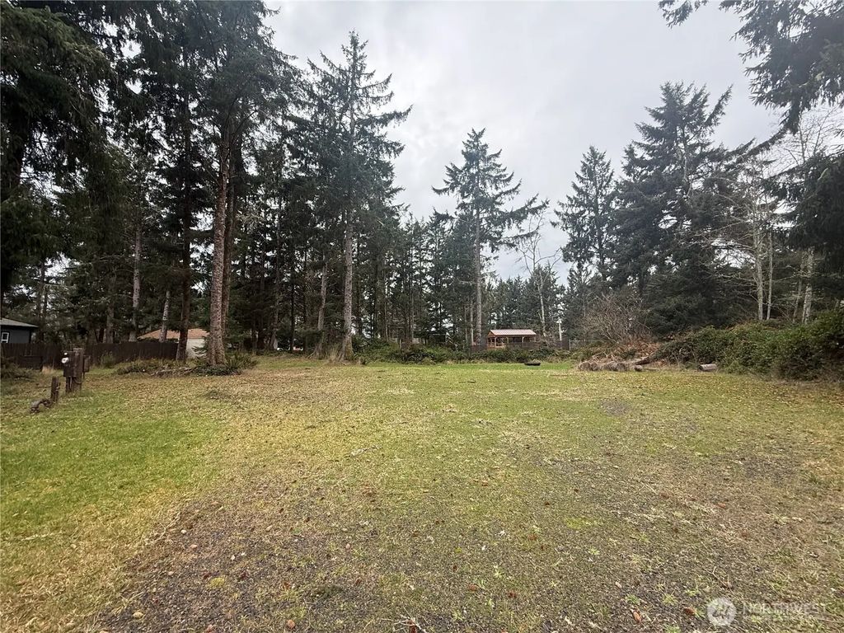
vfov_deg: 85.7
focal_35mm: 14
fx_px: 341
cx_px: 422
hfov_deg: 102.1
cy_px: 316
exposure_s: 1/255
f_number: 2.2
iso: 64
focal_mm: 2.22
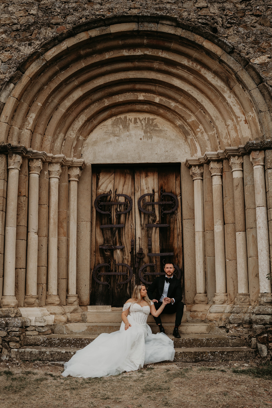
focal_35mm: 35
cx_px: 136
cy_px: 204
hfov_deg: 37.9
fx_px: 397
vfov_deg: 54.4
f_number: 2.2
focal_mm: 35
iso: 200
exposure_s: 1/1000
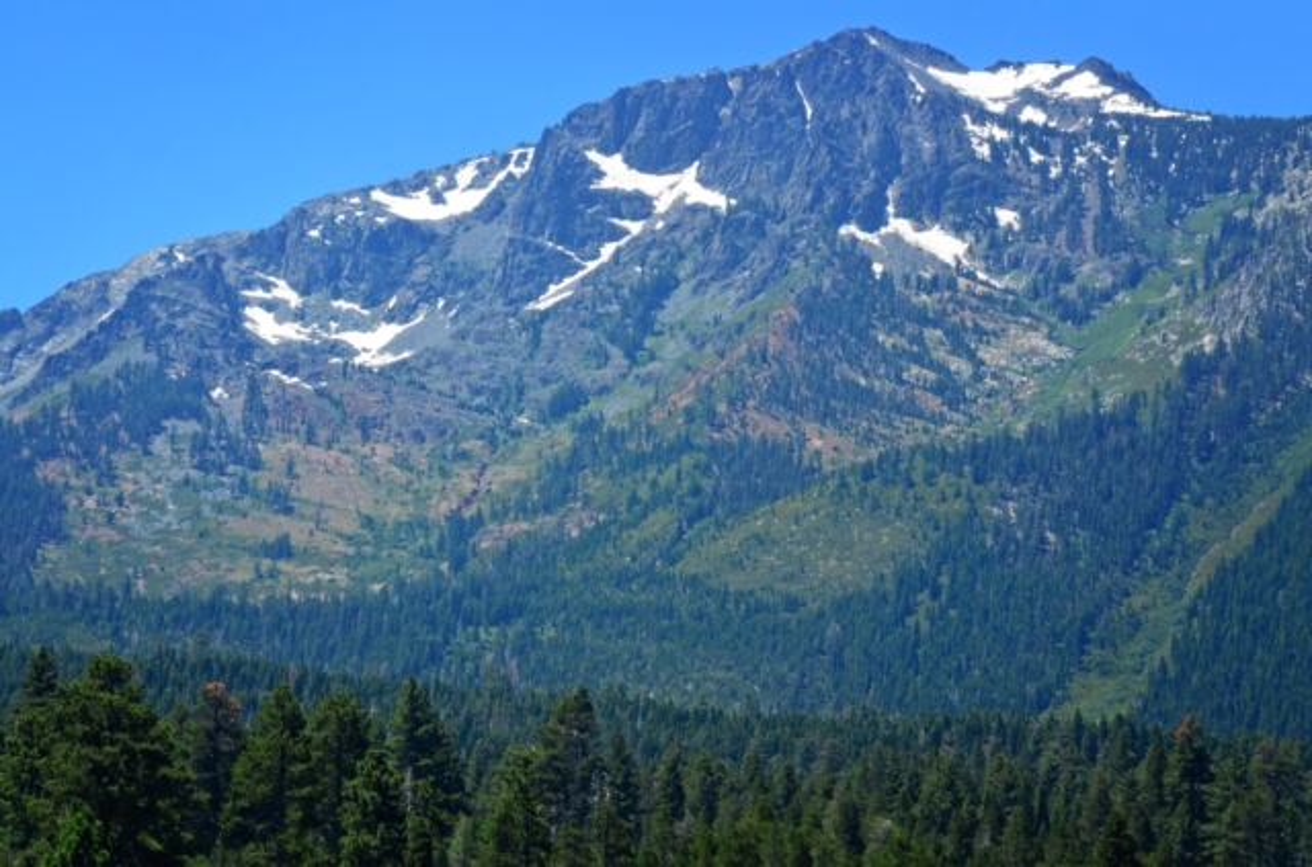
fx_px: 4361
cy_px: 434
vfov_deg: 11.4
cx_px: 656
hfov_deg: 17.1
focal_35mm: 120
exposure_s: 1/60
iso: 200
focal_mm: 80
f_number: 22
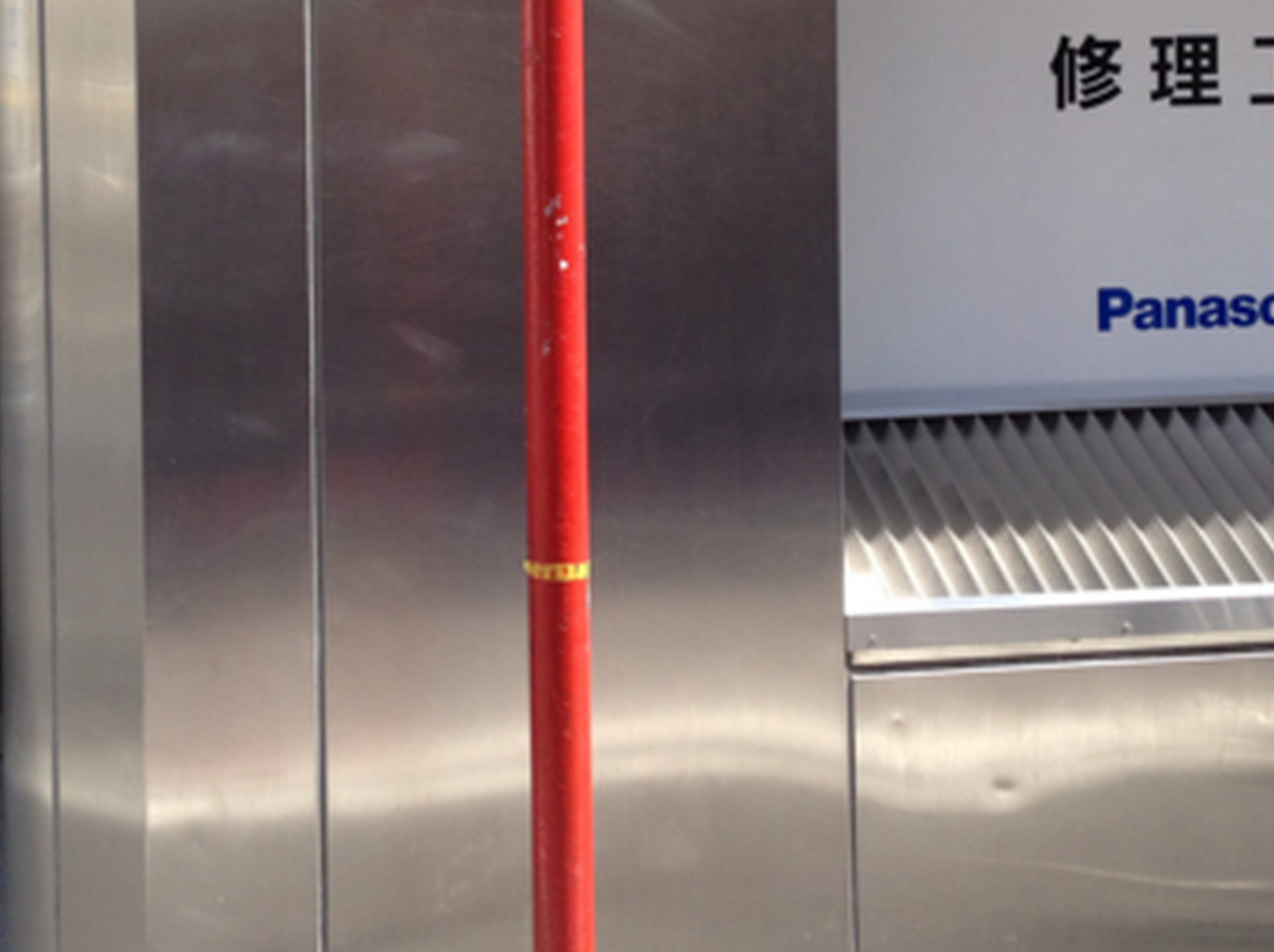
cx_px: 545
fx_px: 2721
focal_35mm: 74
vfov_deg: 19.5
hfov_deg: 26.3
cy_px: 101
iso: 50
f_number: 2.4
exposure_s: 1/428
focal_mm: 4.28
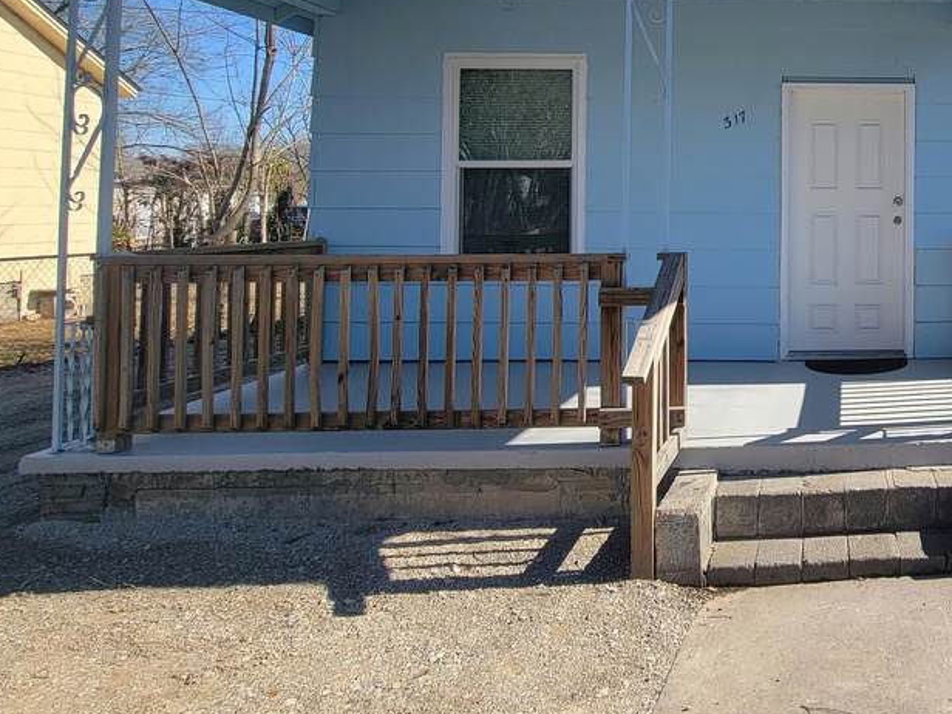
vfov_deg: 49.3
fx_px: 743
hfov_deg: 55.4
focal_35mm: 27
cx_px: 879
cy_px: 179
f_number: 2.2
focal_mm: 2.2
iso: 50
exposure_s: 1/914
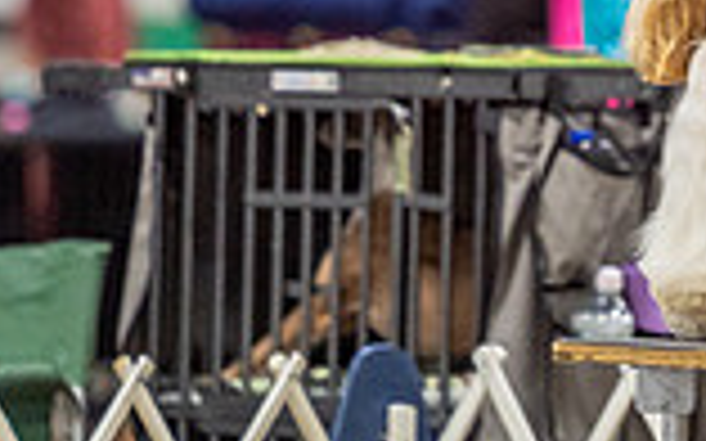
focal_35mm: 753
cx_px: 715
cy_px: -74
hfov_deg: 2.8
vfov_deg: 1.7
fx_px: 14483
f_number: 2.8
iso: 2500
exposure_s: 1/250
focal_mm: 200
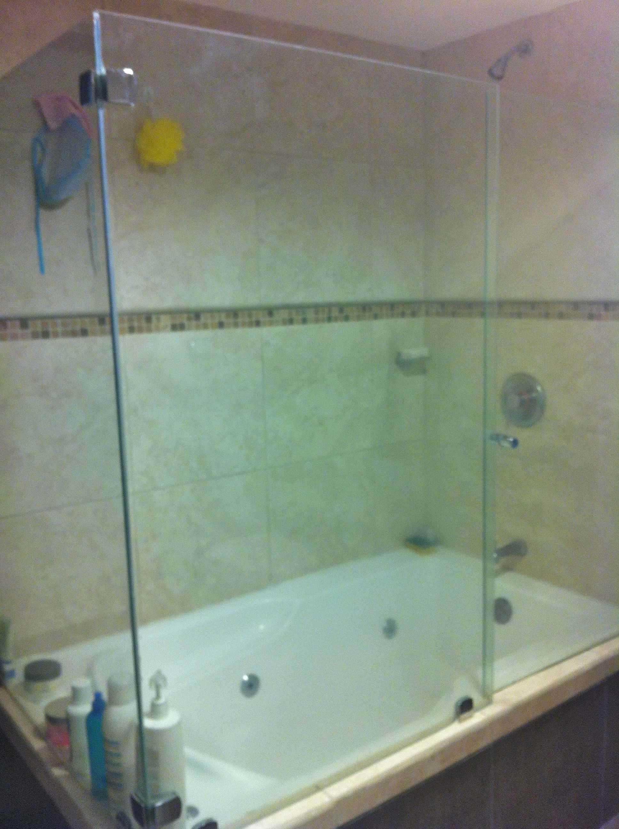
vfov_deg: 52.7
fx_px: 837
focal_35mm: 35
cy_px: 414
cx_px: 310
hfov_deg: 40.6
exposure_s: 1/17
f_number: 2.8
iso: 125
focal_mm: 3.85
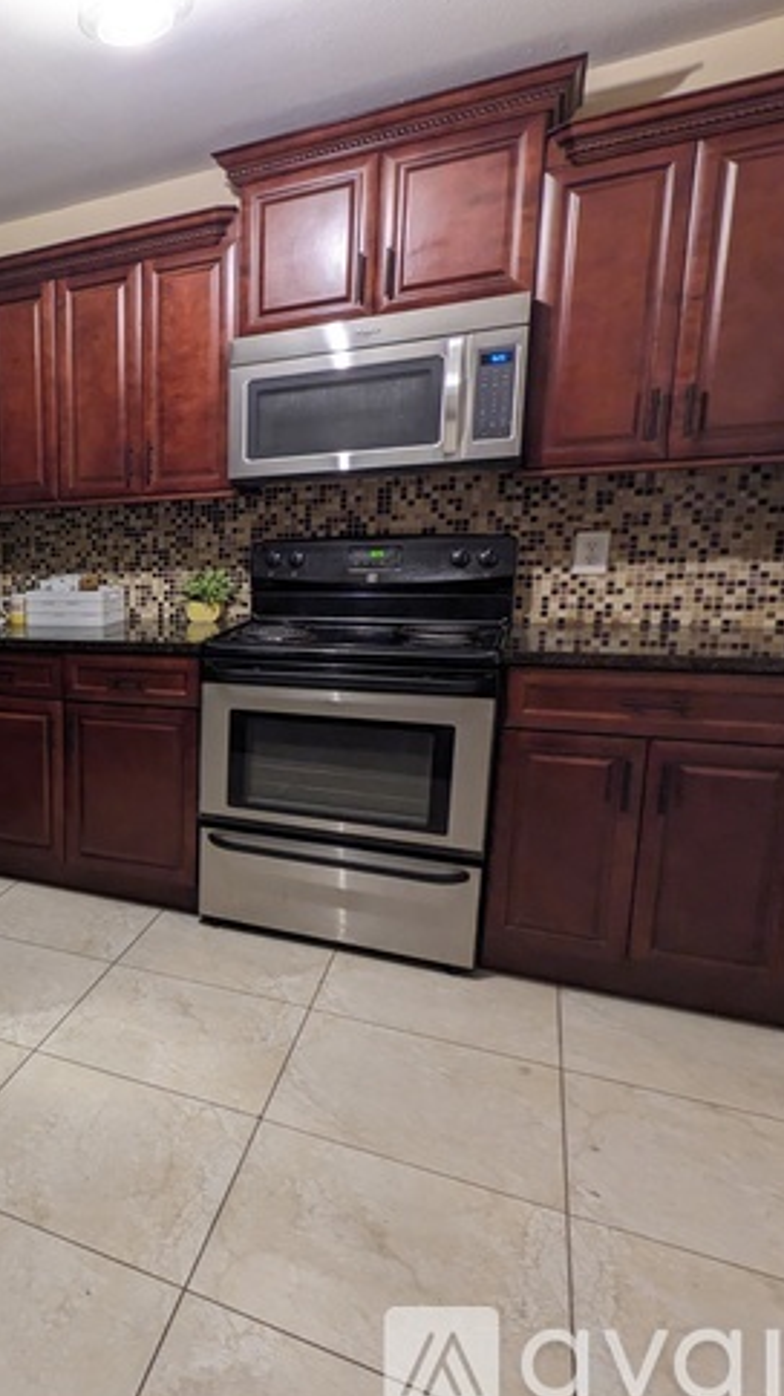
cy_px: 701
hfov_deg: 38.1
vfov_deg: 76.3
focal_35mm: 24
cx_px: -111
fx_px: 888
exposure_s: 1/24
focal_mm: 2.22
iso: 101
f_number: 2.2
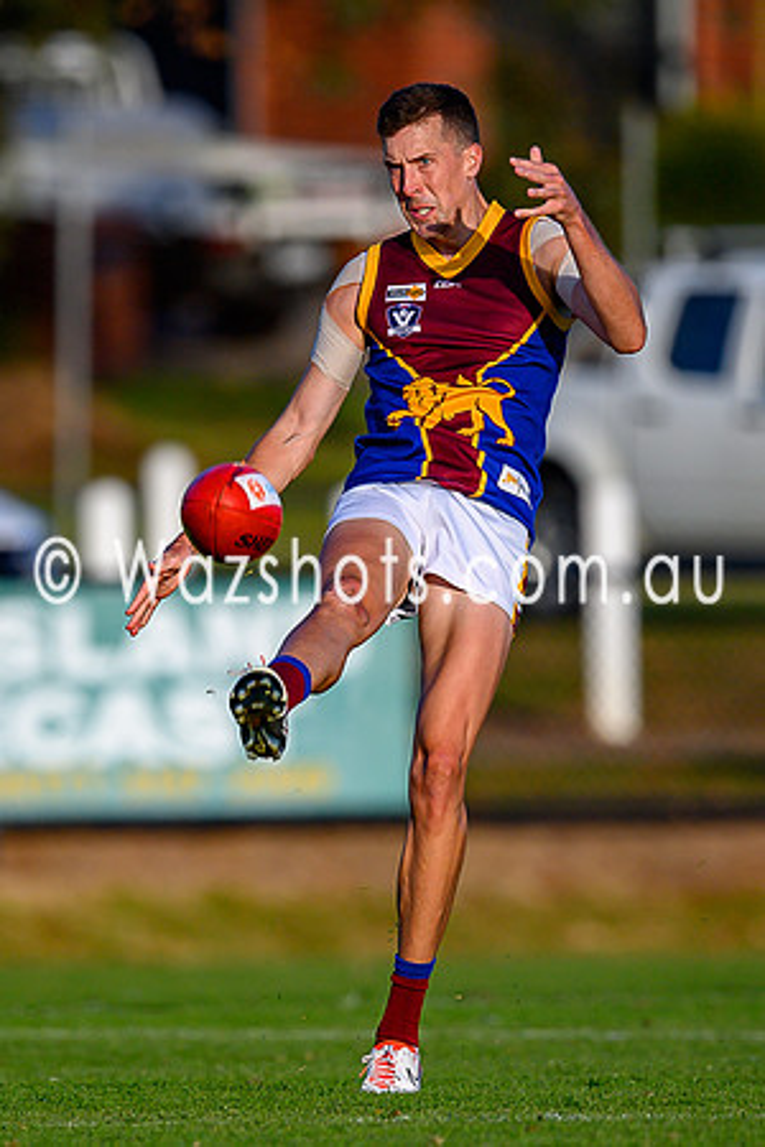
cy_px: 714
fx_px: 37054
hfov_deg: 1.2
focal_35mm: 1163
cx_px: 177
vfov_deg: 1.8
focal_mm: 500
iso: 280
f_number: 4
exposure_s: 1/2500
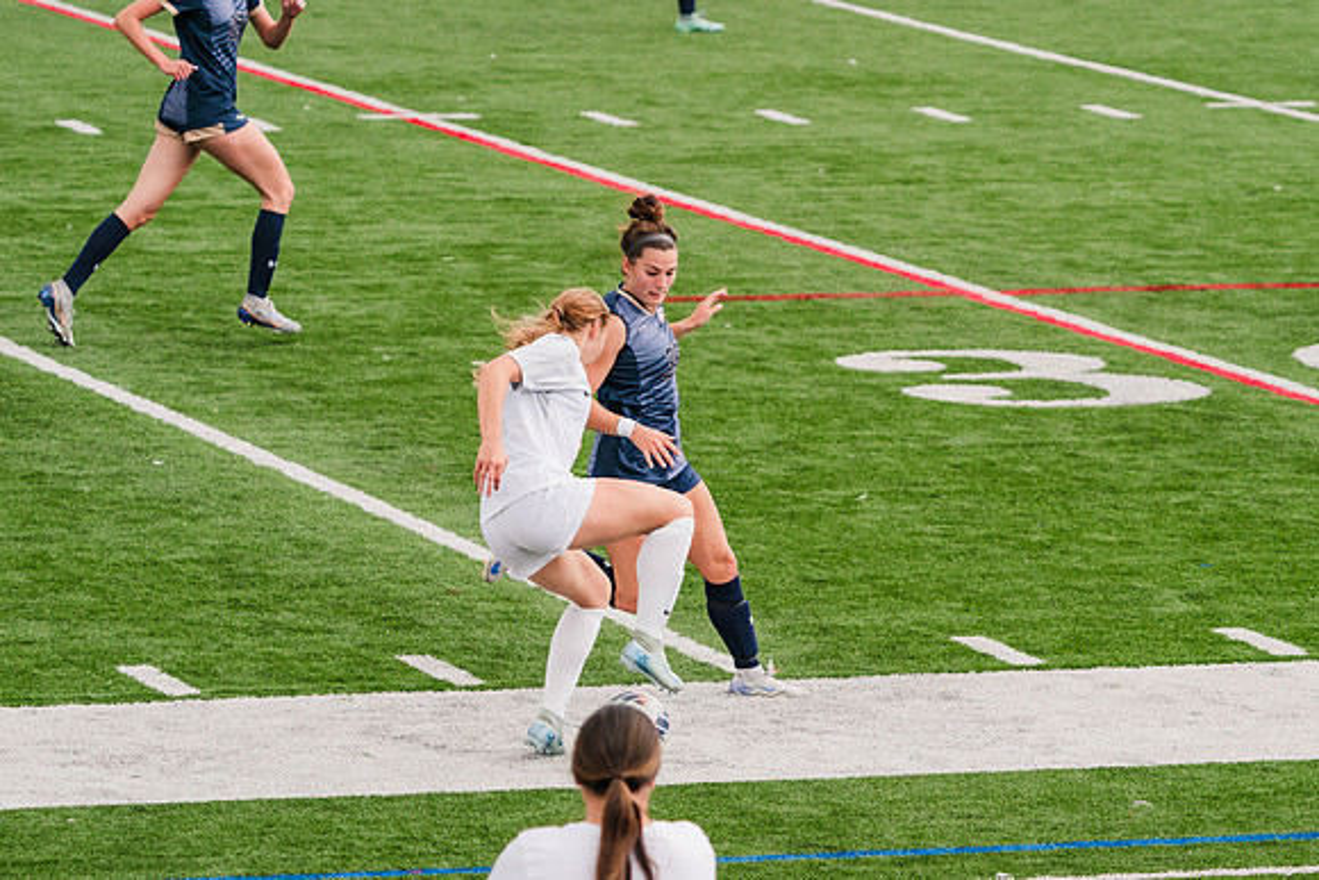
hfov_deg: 8.3
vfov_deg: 5.5
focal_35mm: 248
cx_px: 818
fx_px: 9094
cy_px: 440
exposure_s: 1/1600
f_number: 5.6
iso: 640
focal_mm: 200
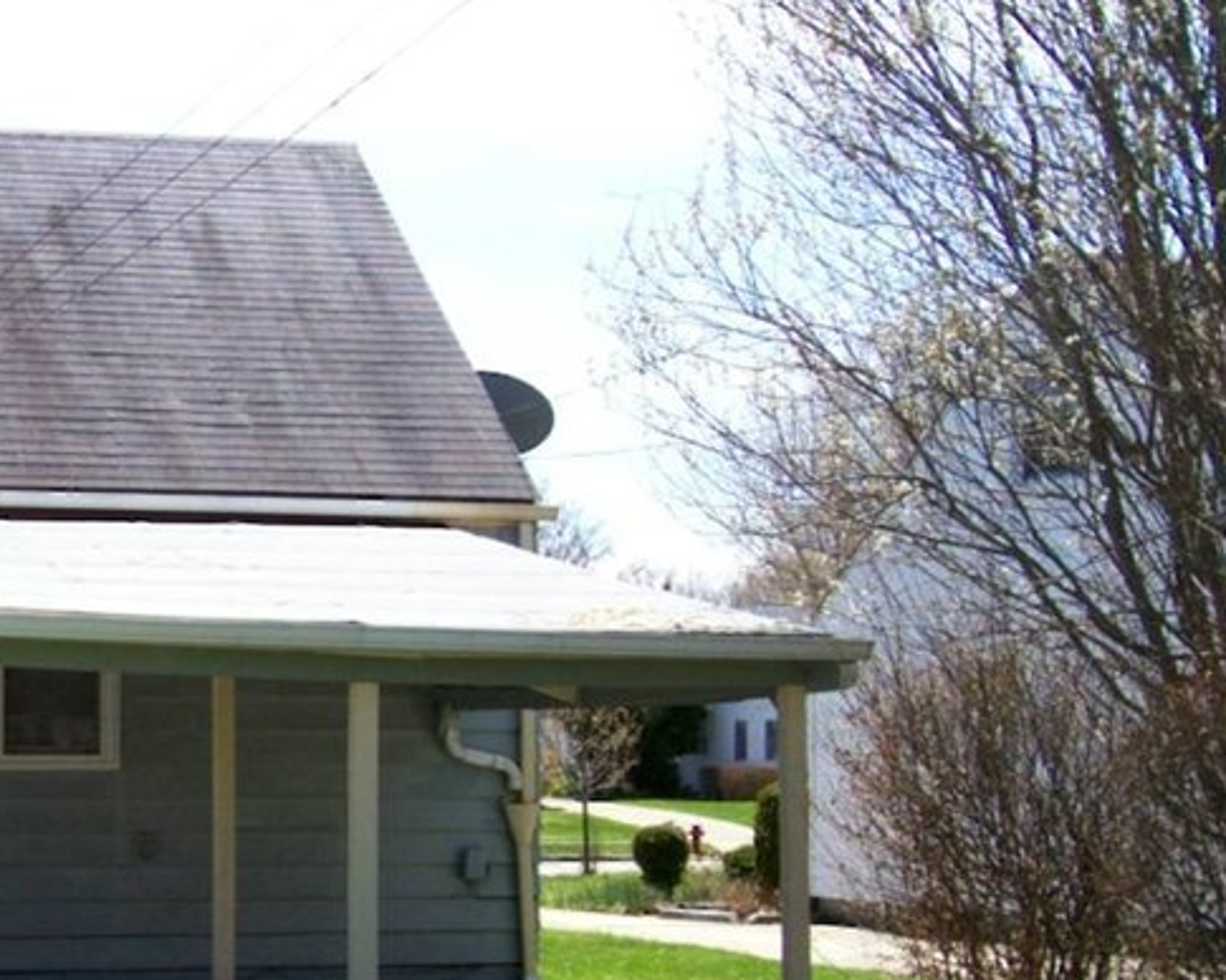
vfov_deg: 21.7
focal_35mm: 70
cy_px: 695
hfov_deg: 25.7
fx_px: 2540
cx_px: -15
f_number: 5.1
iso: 80
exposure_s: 1/267
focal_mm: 5.6
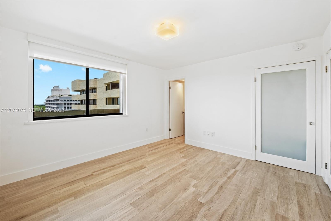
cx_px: 166
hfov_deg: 104.2
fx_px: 129
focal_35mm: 14
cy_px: 110
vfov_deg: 81.2
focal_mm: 14
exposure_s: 1/13
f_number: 8
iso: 200
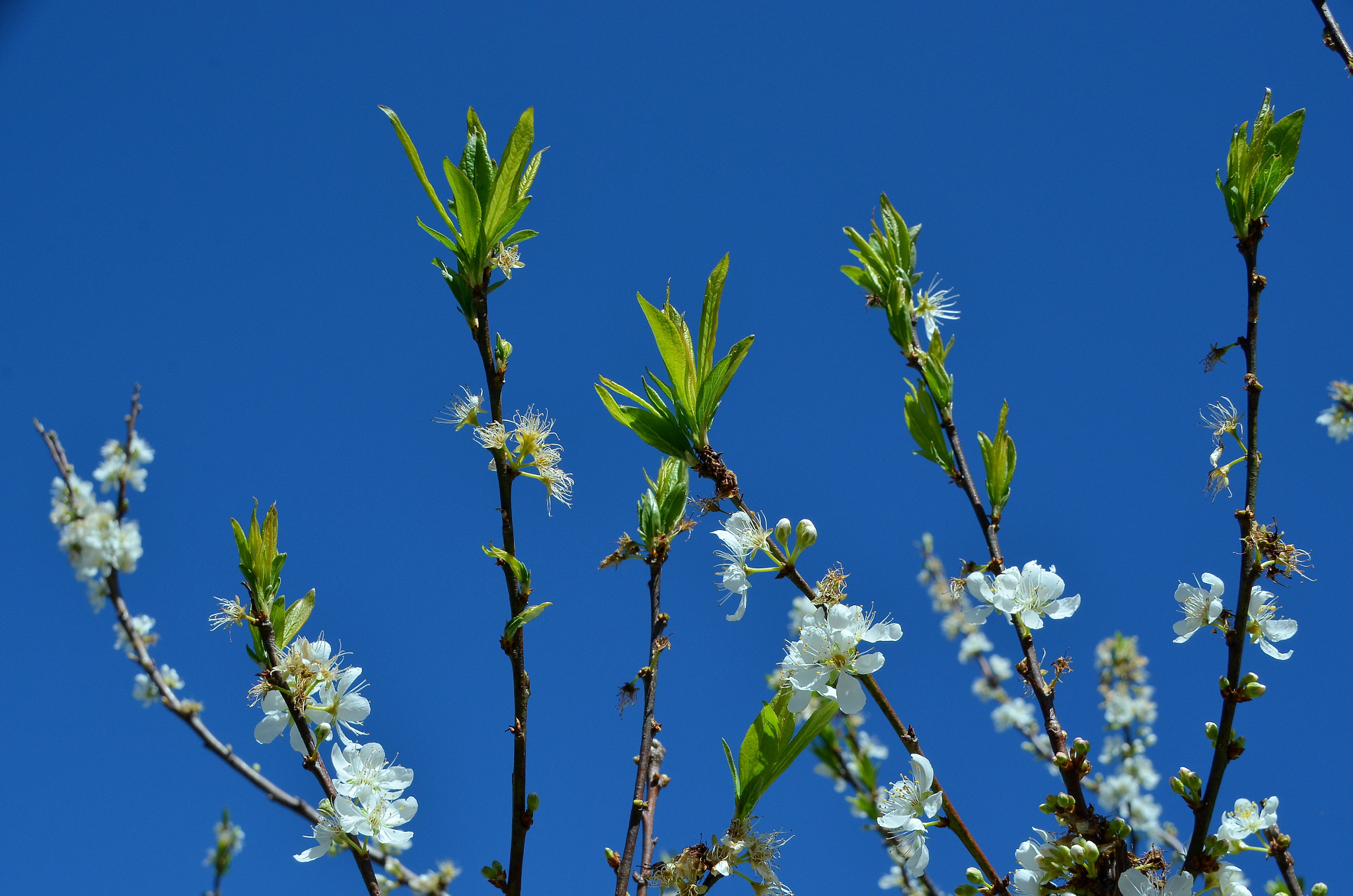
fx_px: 2025
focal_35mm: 54
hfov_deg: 36.9
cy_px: 448
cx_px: 676
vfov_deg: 24.9
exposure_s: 1/400
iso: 200
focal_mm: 36
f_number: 10
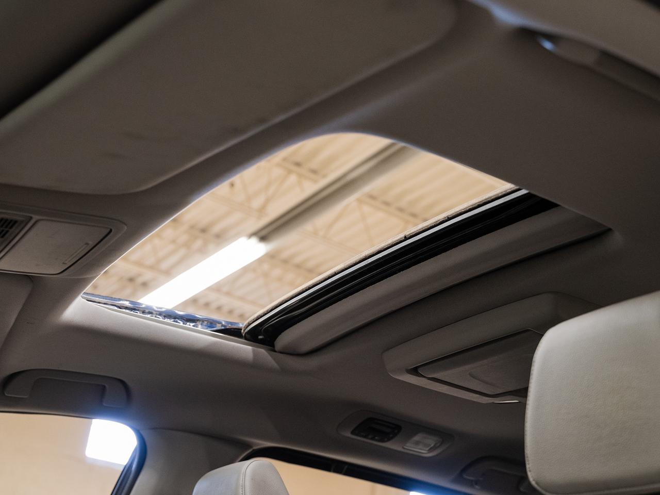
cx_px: 394
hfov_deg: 39.3
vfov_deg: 30.0
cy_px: 296
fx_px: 921
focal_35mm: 48
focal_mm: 37.4
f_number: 4
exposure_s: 1/40
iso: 800
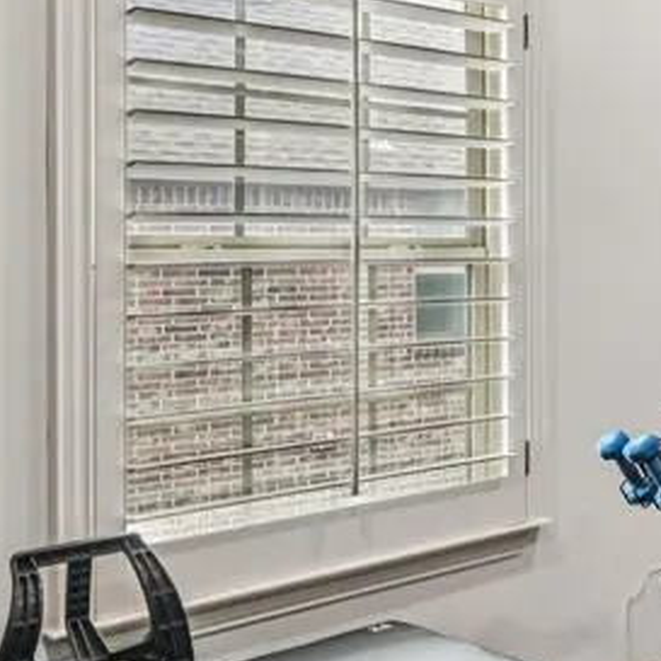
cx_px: 1027
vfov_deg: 33.2
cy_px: 237
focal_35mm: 51
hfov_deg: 24.6
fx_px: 1102
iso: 400
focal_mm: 16
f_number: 8
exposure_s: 1/30
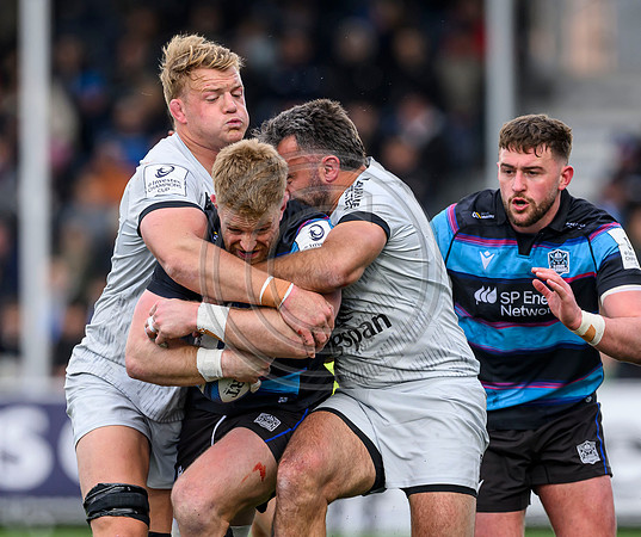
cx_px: 310
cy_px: 417
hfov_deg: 2.6
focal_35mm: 741
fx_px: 14324
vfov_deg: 2.1
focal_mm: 400
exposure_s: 1/1600
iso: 500
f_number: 4
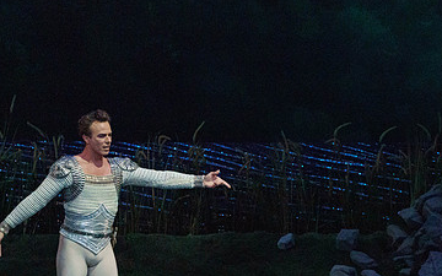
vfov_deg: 2.5
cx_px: 345
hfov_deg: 4.0
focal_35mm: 522
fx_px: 6288
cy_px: 213
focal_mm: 318
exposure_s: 1/320
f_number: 5.6
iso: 8000
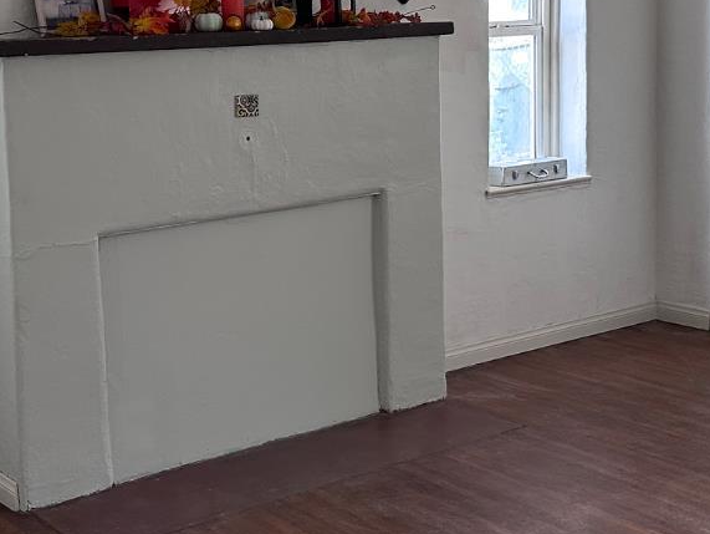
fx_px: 1293
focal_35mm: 63
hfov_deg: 30.7
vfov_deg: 23.2
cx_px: 326
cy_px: 185
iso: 250
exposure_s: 1/101
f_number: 1.78
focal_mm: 6.86
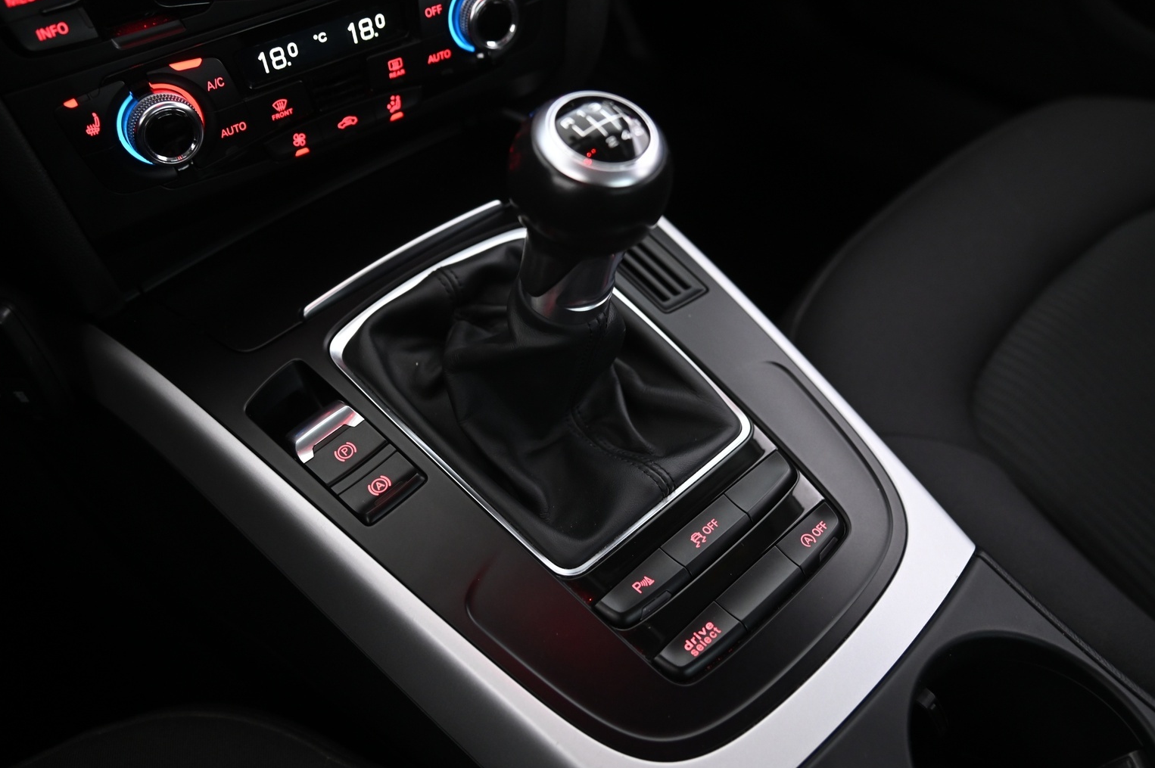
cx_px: 579
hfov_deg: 57.3
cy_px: 398
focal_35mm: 33
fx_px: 1058
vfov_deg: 39.9
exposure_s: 1/13
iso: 2000
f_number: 4
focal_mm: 31
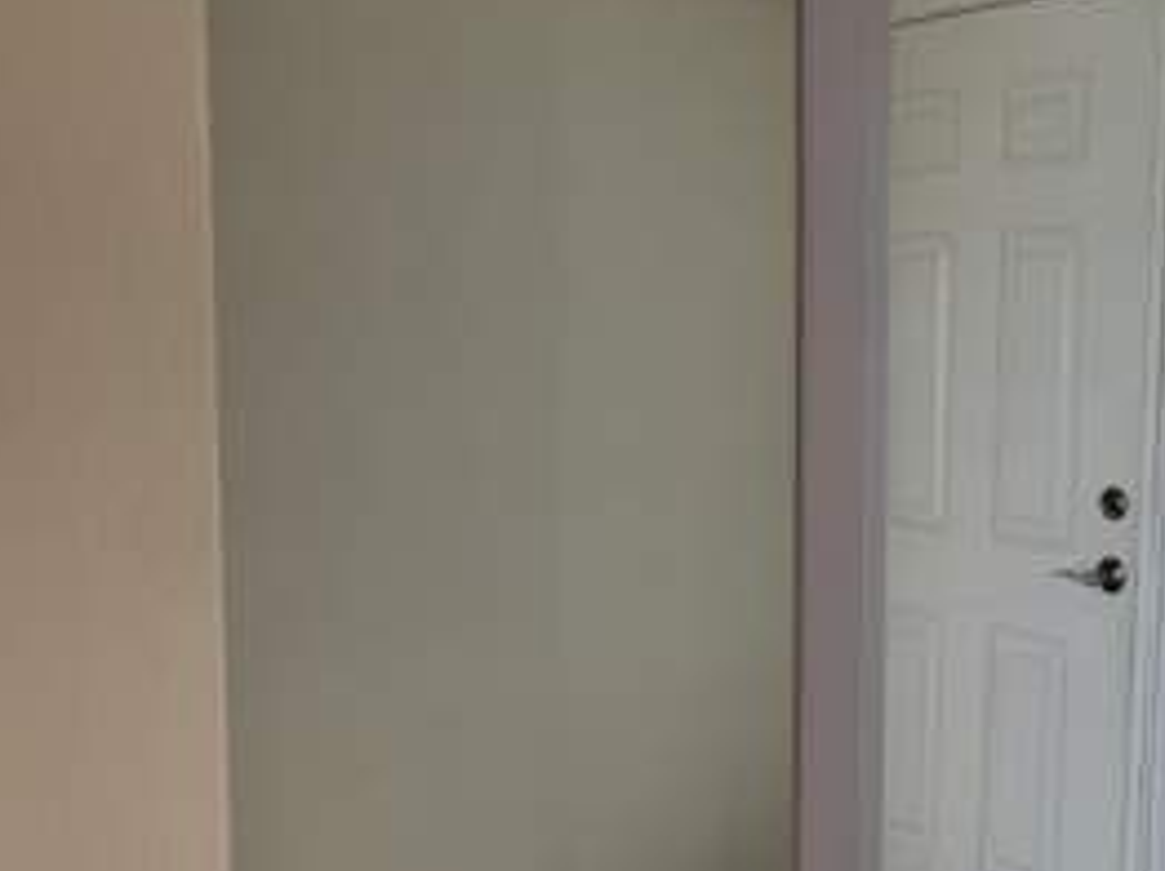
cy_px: 460
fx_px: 1479
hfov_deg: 40.9
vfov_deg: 32.8
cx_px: 960
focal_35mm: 44
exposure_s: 1/169
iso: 100
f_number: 1.78
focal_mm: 6.76
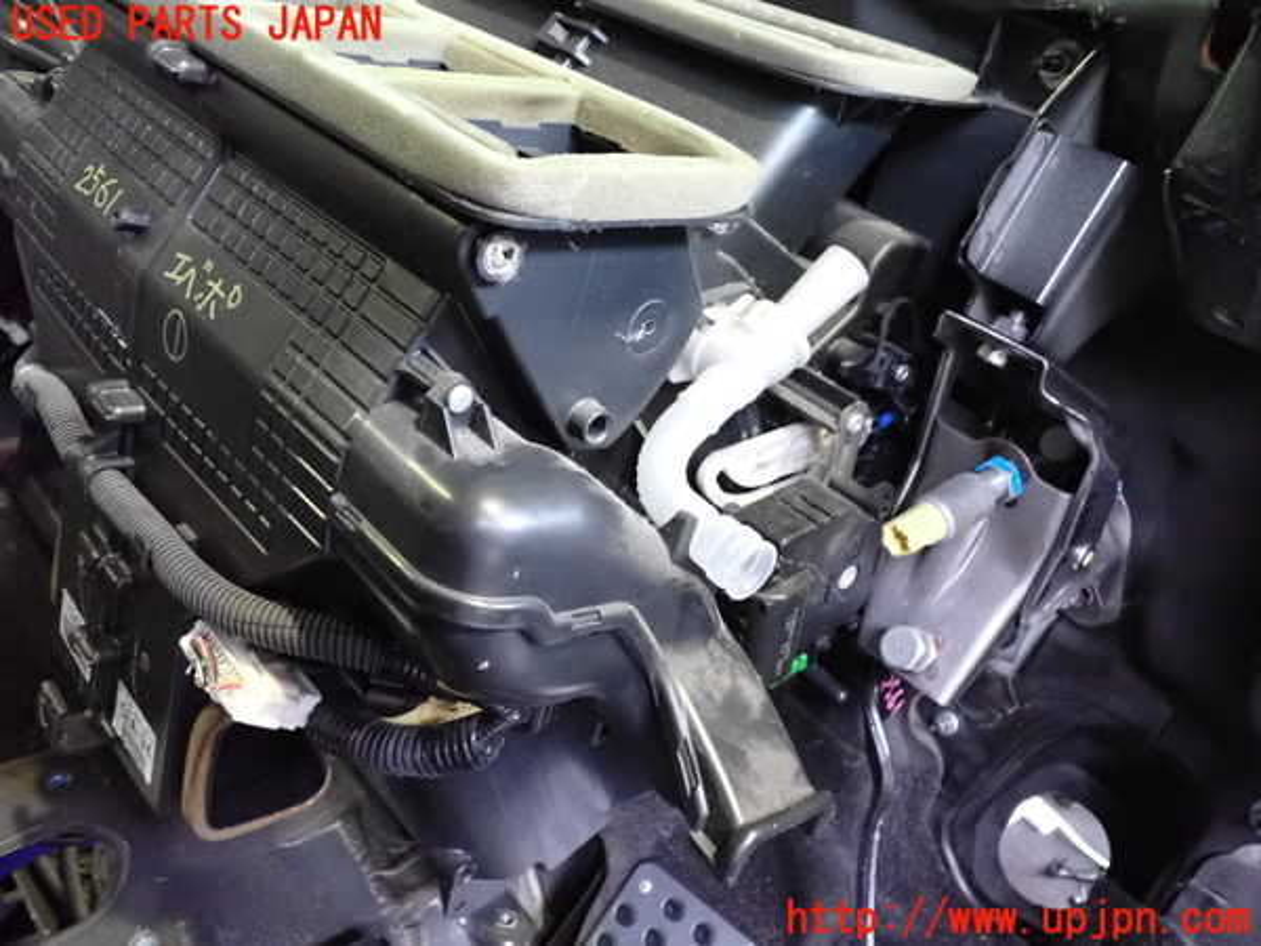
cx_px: 630
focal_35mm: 30
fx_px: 1093
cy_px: 473
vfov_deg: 46.8
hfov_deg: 60.0
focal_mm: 5.4
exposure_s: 1/80
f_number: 2.3
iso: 2000
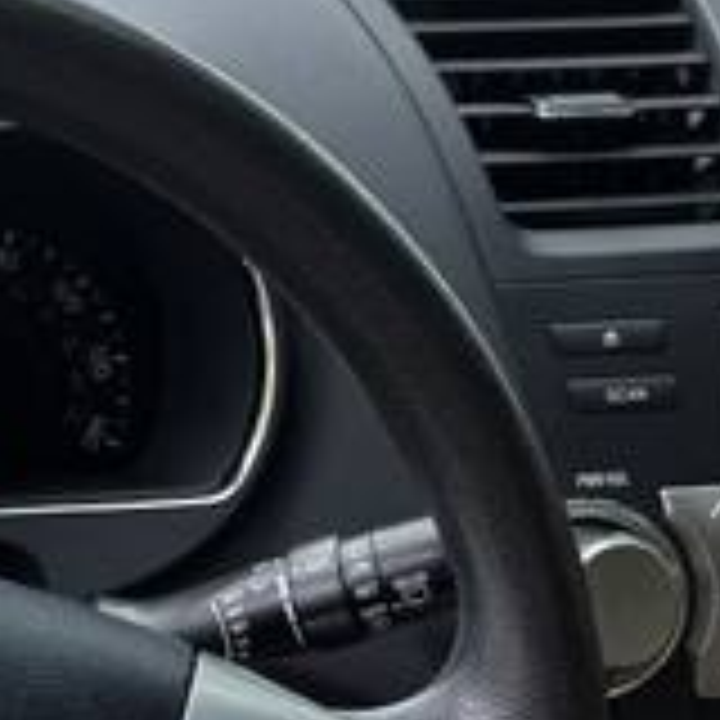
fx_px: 2000
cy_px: 698
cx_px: 243
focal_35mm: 85
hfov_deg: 20.3
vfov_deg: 19.9
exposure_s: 1/349
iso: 80
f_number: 1.78
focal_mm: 6.76
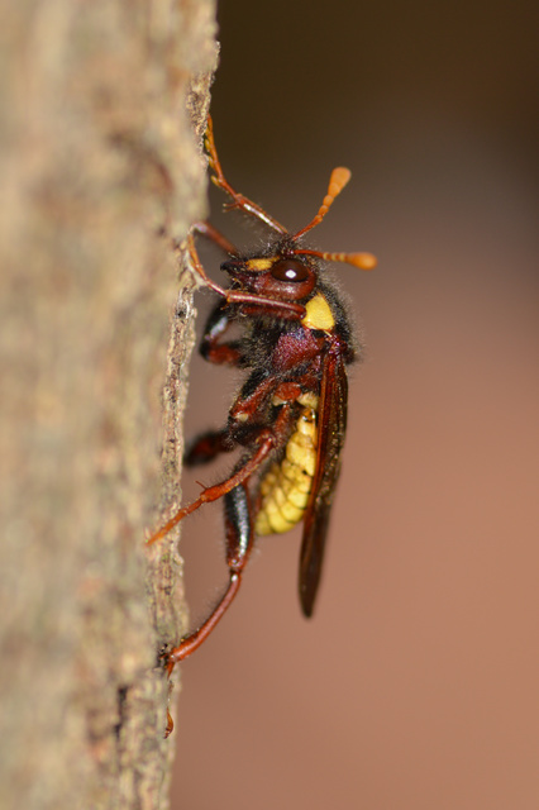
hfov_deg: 9.1
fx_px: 3372
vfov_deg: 13.7
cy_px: 405
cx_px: 270
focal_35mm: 150
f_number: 9
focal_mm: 100
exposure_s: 1/200
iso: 100
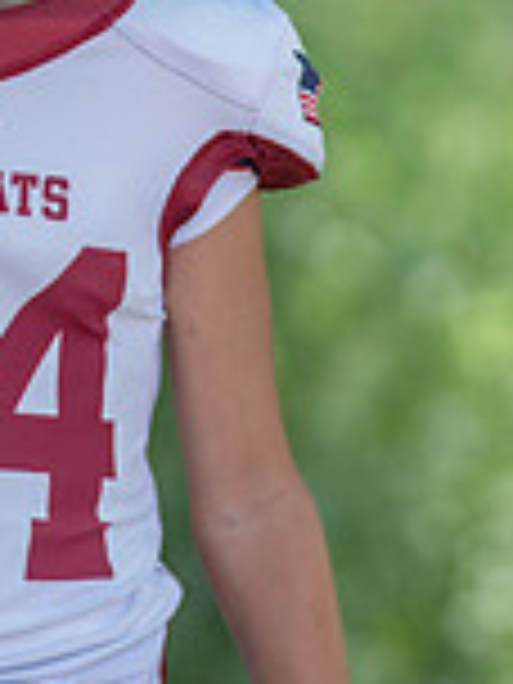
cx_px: 0
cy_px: 219
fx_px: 9939
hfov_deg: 3.0
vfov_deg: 3.9
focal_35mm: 503
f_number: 2.8
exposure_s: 1/320
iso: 160
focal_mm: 132
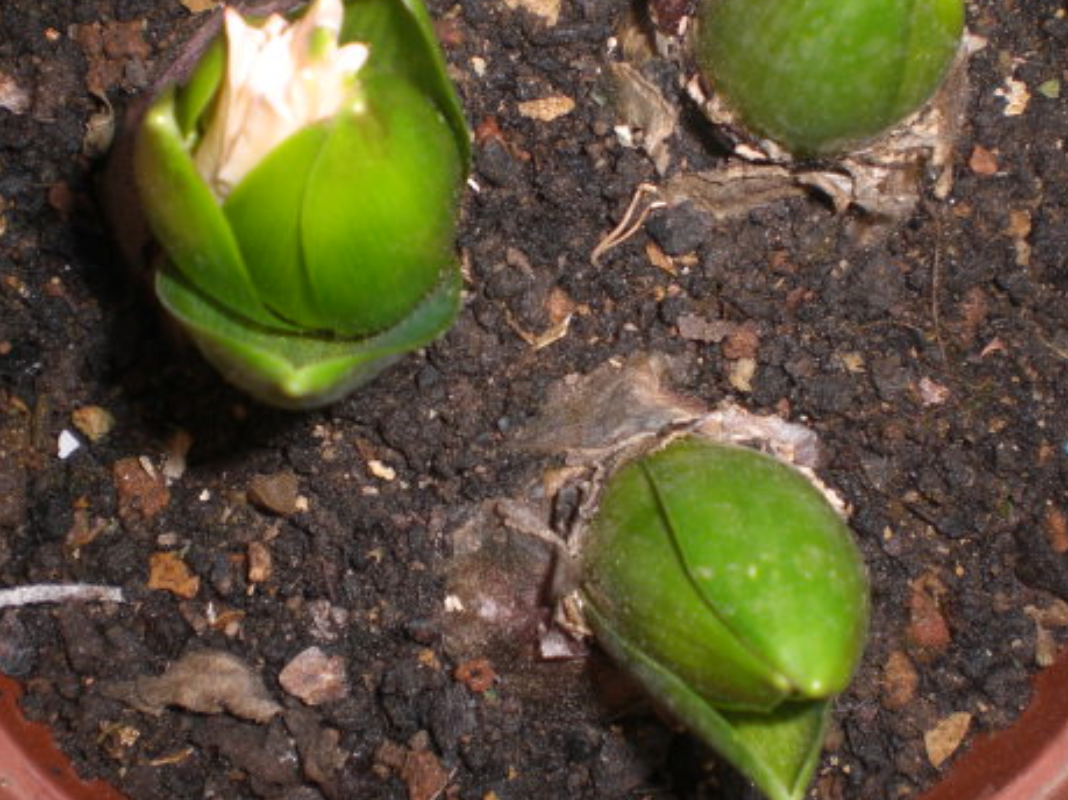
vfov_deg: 27.5
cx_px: 507
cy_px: 321
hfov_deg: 36.2
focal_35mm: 53
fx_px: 1635
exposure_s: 1/60
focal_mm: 6.3
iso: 50
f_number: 3.1
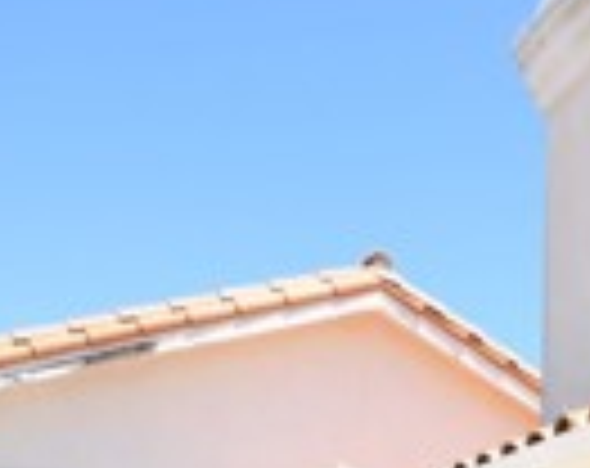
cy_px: 898
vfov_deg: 17.1
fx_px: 1201
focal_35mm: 69
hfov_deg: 23.7
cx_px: 806
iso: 100
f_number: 7.1
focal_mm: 10
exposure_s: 1/200
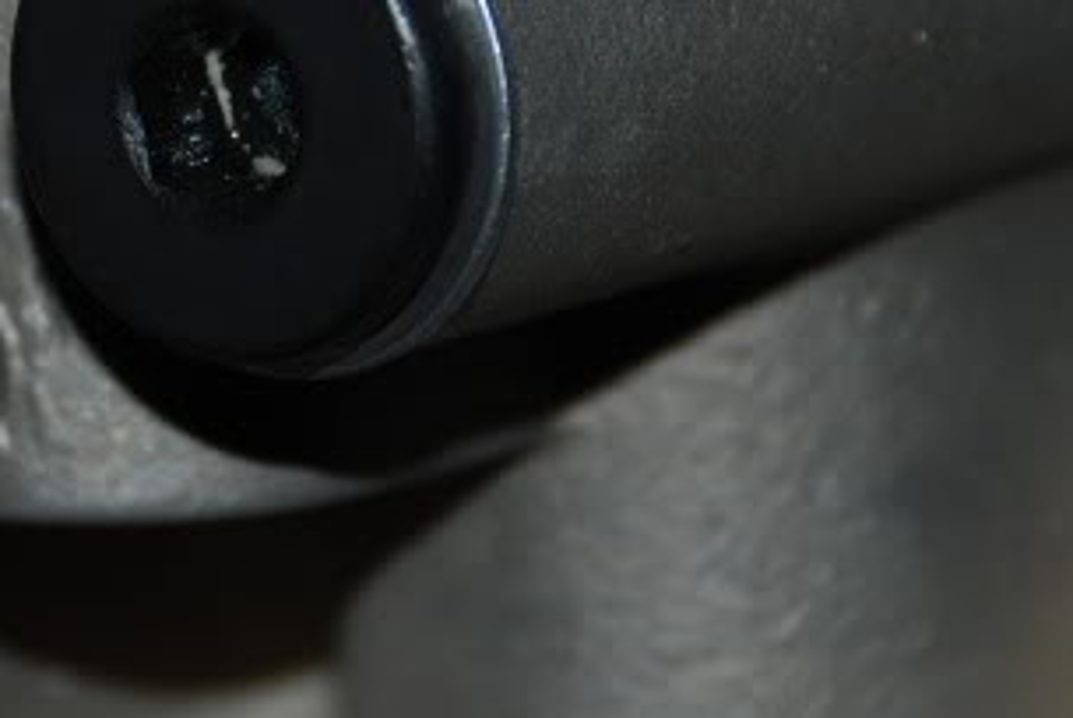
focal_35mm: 478
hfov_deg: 4.3
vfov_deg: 2.9
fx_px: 14251
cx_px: 188
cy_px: 136
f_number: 5.6
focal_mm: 95
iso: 100
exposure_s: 1/125
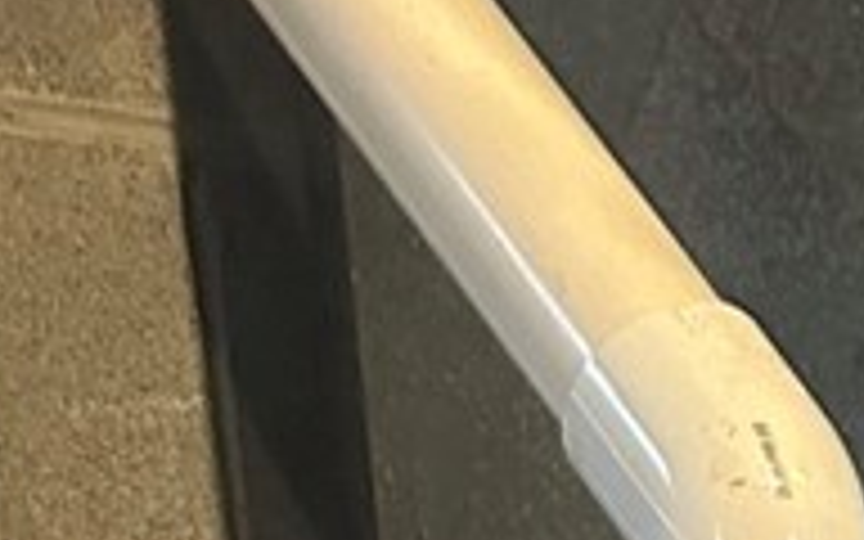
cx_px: 1472
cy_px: 1836
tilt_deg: -19.1
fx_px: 3202
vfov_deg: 7.8
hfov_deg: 13.9
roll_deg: +1.2
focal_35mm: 136
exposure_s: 1/30
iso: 800
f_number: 1.78
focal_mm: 6.86
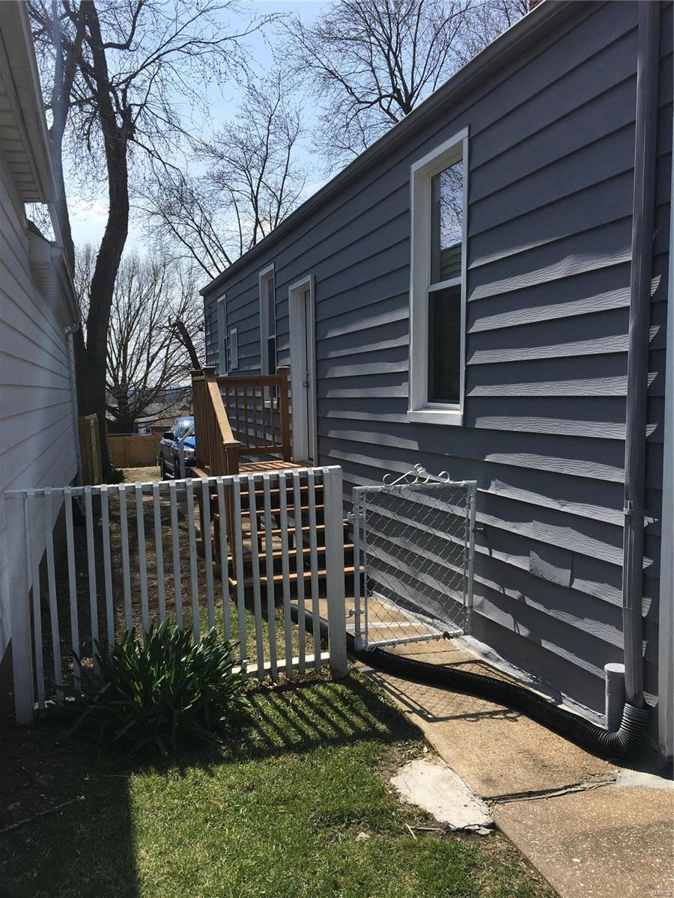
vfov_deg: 61.7
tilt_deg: -6.3
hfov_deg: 48.2
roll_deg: +2.5
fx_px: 753
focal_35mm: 29
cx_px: 337
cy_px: 449
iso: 25
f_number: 2.2
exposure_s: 1/1923
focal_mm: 4.15
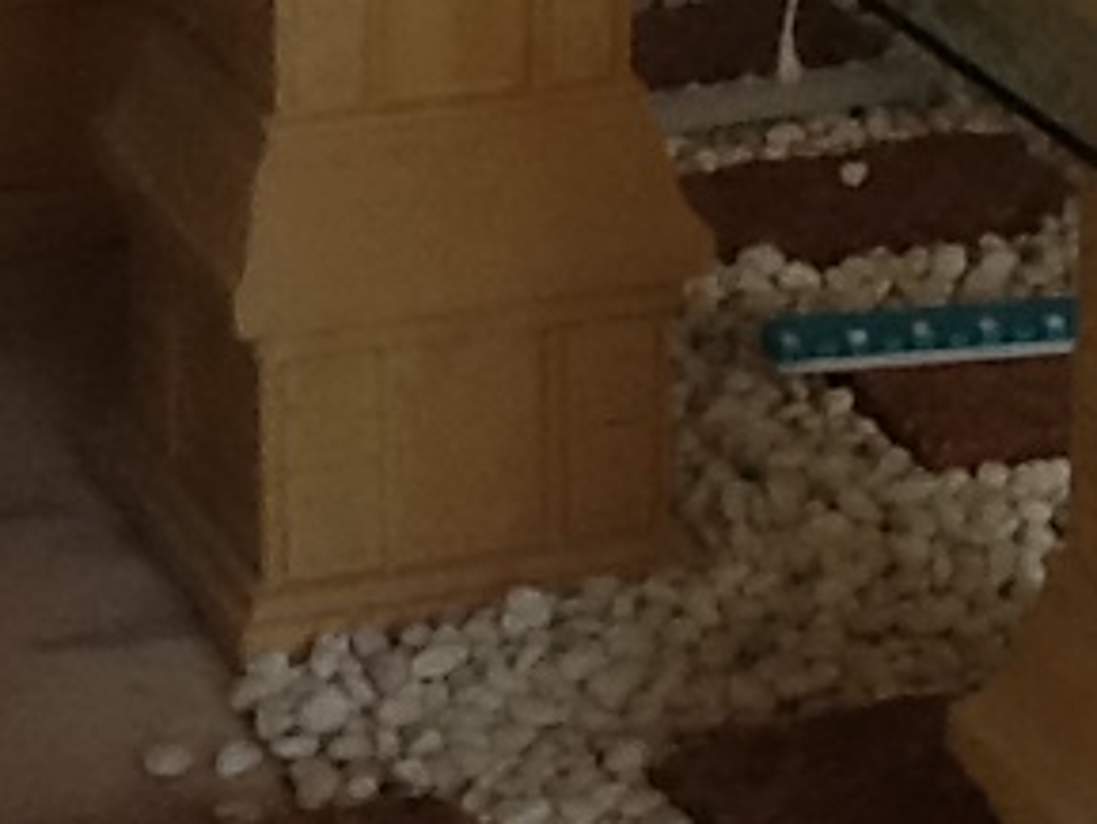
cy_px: -471
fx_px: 4629
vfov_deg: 9.8
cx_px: 315
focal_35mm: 146
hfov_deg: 13.5
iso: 40
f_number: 2.4
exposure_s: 1/157
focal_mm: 2.03
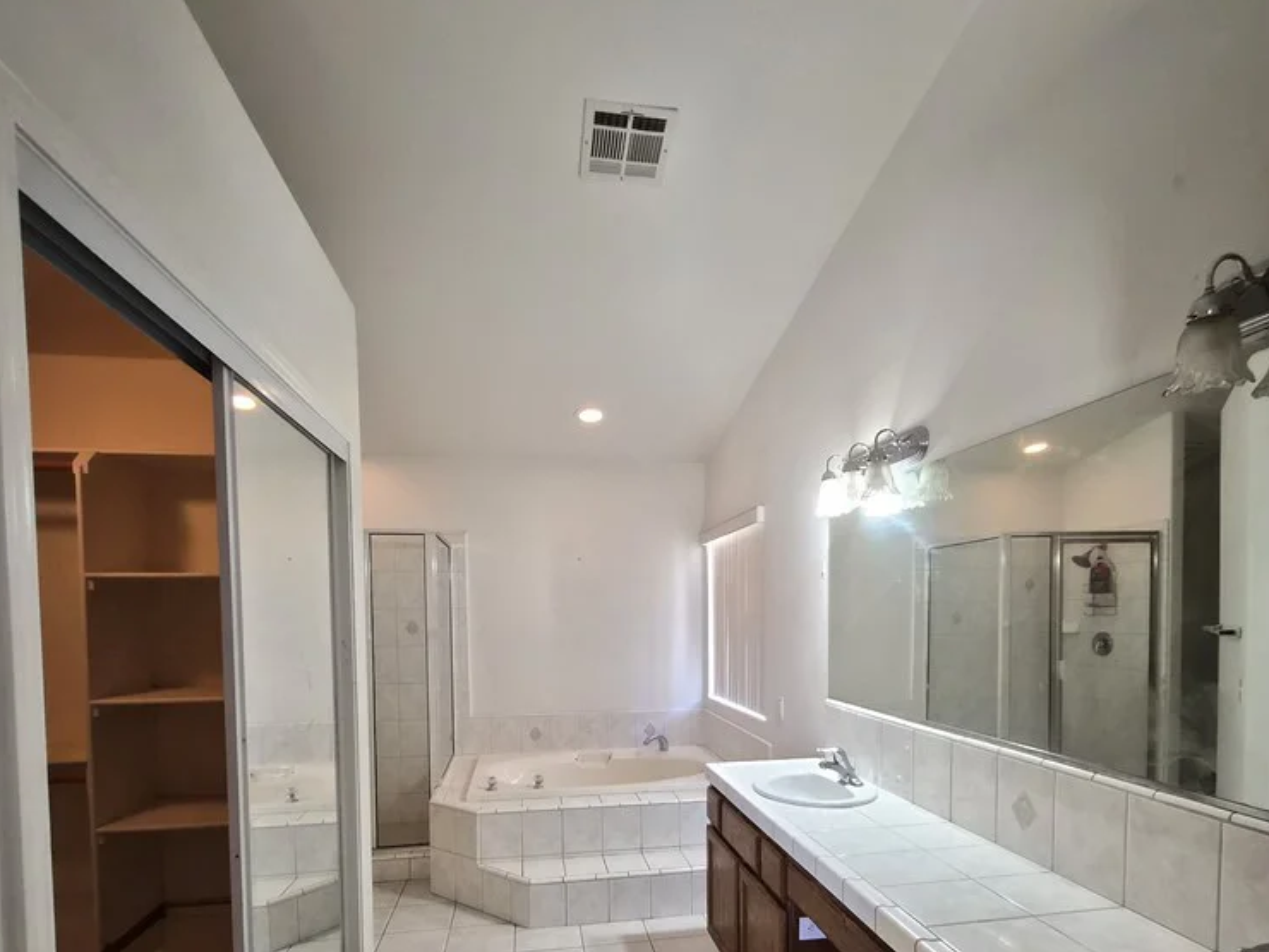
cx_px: 655
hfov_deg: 87.7
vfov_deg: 69.5
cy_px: 638
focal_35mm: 18
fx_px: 660
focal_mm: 1.7
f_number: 2.2
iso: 320
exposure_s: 1/60
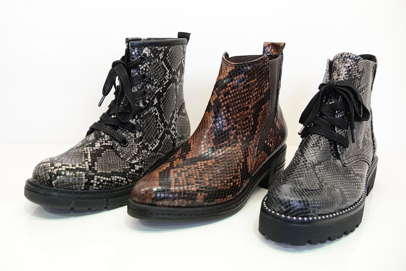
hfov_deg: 50.7
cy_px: 136
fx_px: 429
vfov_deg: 35.1
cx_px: 203
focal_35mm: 38
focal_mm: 38
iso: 200
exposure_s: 1/30
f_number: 5.6
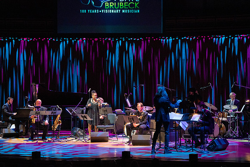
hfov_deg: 20.4
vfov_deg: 13.7
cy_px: 84
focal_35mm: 100
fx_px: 695
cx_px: 125
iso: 5000
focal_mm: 100
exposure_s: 1/320
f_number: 8
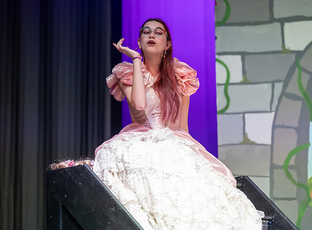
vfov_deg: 6.1
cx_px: 151
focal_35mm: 242
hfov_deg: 8.2
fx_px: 2170
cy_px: 104
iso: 1800
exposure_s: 1/250
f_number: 2.8
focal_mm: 200
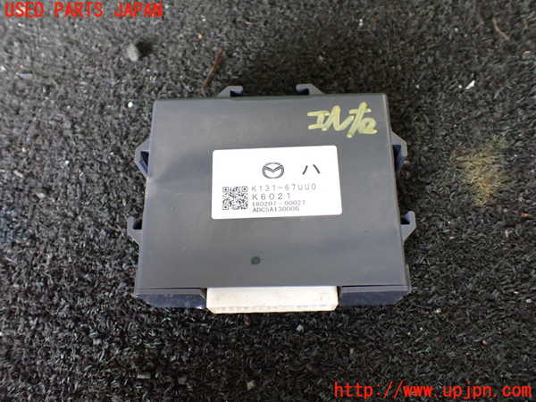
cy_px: 201
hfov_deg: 60.0
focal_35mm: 30
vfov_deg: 46.8
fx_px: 465
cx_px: 268
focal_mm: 5.4
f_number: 2.3
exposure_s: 1/50
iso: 800
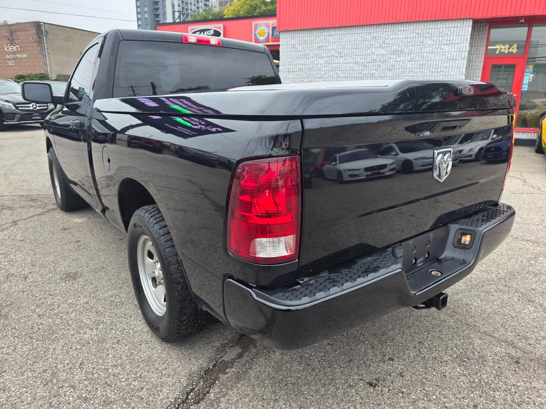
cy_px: 204
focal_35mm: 23
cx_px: 273
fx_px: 363
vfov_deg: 58.9
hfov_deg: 73.9
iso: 16
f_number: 1.7
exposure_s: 1/120
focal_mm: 6.3
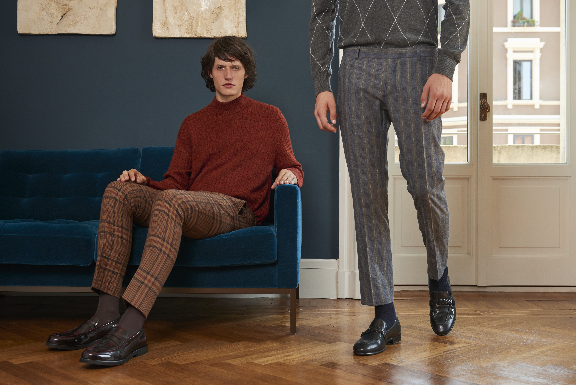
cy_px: 192
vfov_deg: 30.5
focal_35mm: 44
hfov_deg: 44.5
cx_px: 288
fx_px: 704
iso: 400
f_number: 5.6
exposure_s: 1/125
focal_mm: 44
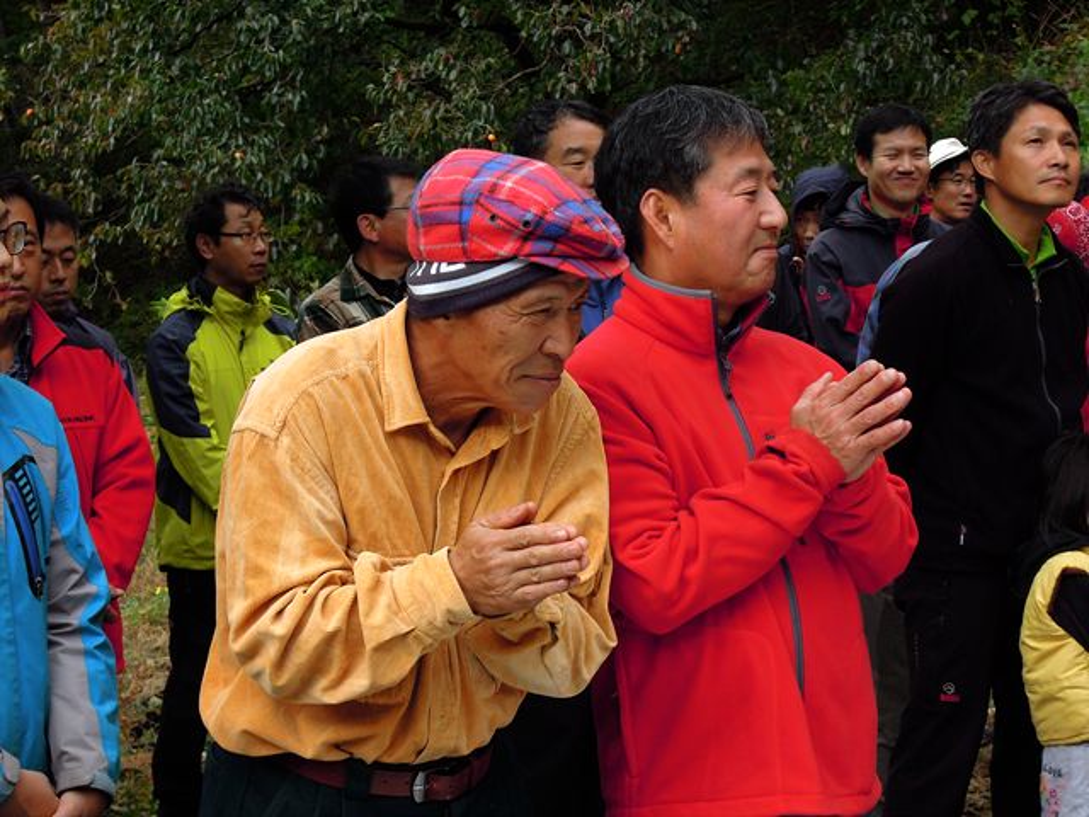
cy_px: 408
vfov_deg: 14.8
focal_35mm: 100
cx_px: 544
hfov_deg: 19.6
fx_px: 3146
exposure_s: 1/125
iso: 200
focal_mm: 17.9
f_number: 5.5
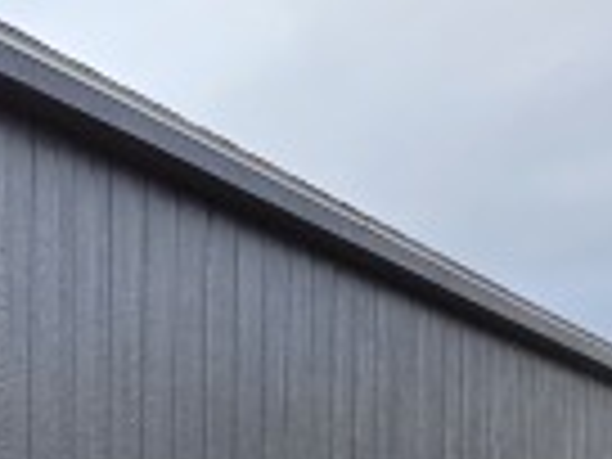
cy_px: 572
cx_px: -639
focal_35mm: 61
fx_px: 1078
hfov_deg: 18.6
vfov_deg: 22.0
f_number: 1.9
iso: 64
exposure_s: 1/2000
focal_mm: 2.2
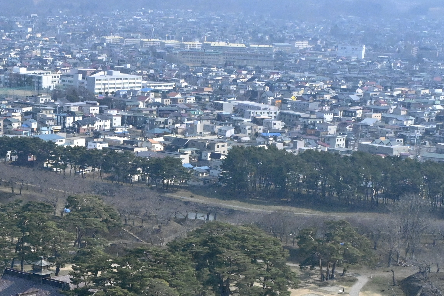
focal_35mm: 101
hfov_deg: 20.0
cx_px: 84
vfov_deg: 13.2
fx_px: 1246
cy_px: 341
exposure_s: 1/1000
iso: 2500
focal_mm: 28
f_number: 16
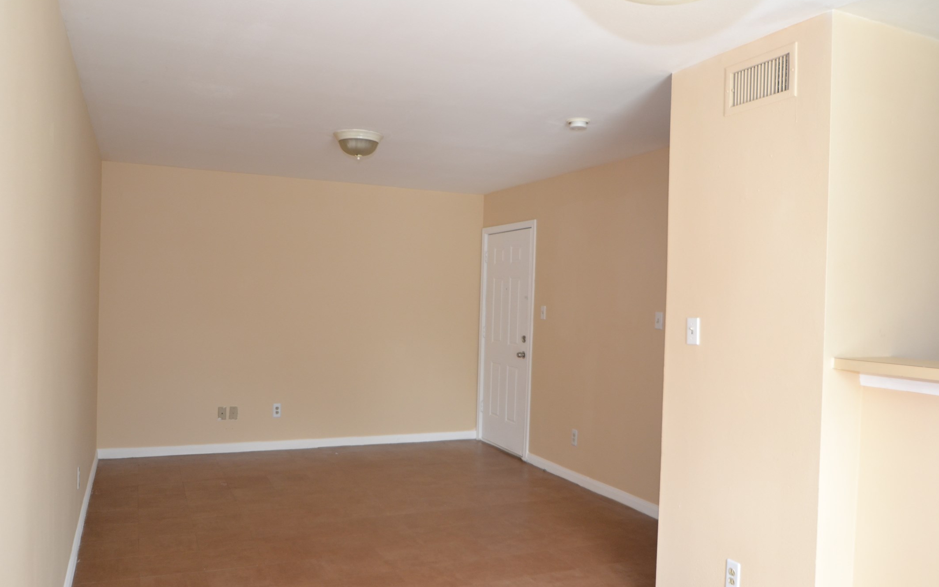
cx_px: 469
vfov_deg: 46.7
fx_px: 679
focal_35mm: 27
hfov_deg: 69.4
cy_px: 313
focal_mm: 17
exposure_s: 1/80
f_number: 4.5
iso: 400
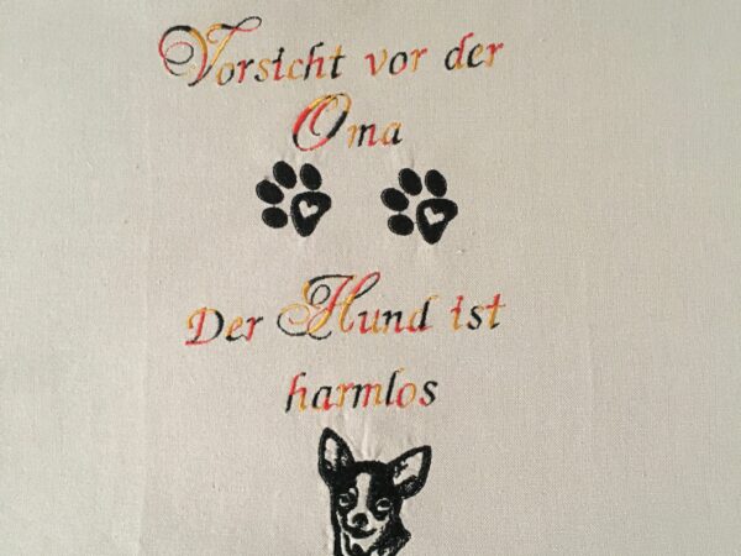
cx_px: 370
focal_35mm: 29
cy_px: 278
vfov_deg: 48.2
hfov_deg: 61.7
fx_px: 621
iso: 400
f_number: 2.2
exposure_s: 1/17
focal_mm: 4.15
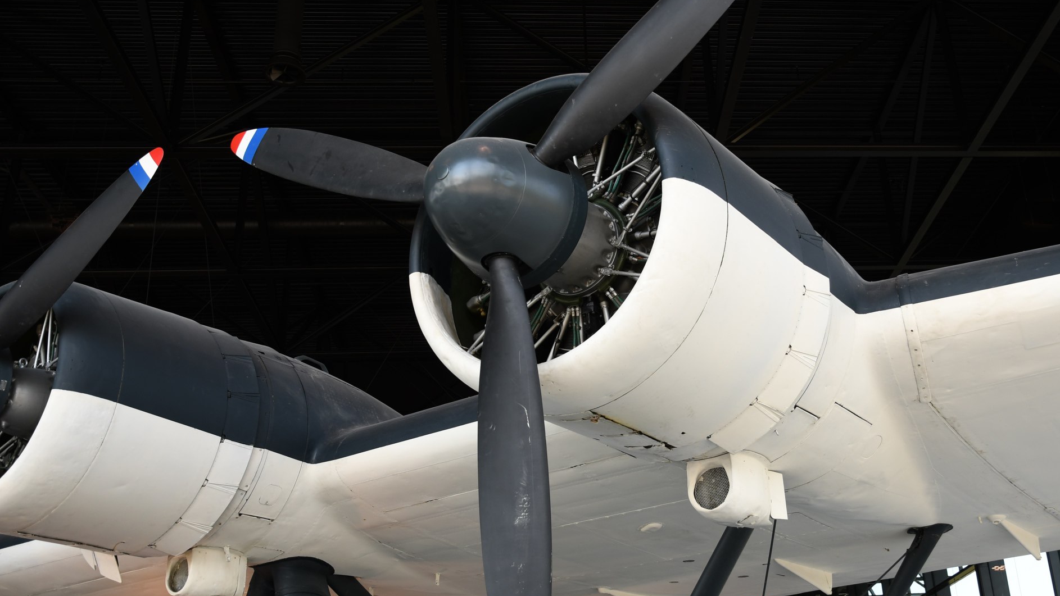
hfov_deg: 50.0
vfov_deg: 29.7
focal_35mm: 40
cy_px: 279
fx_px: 1124
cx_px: 656
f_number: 4
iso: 100
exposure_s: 1/100
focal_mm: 20
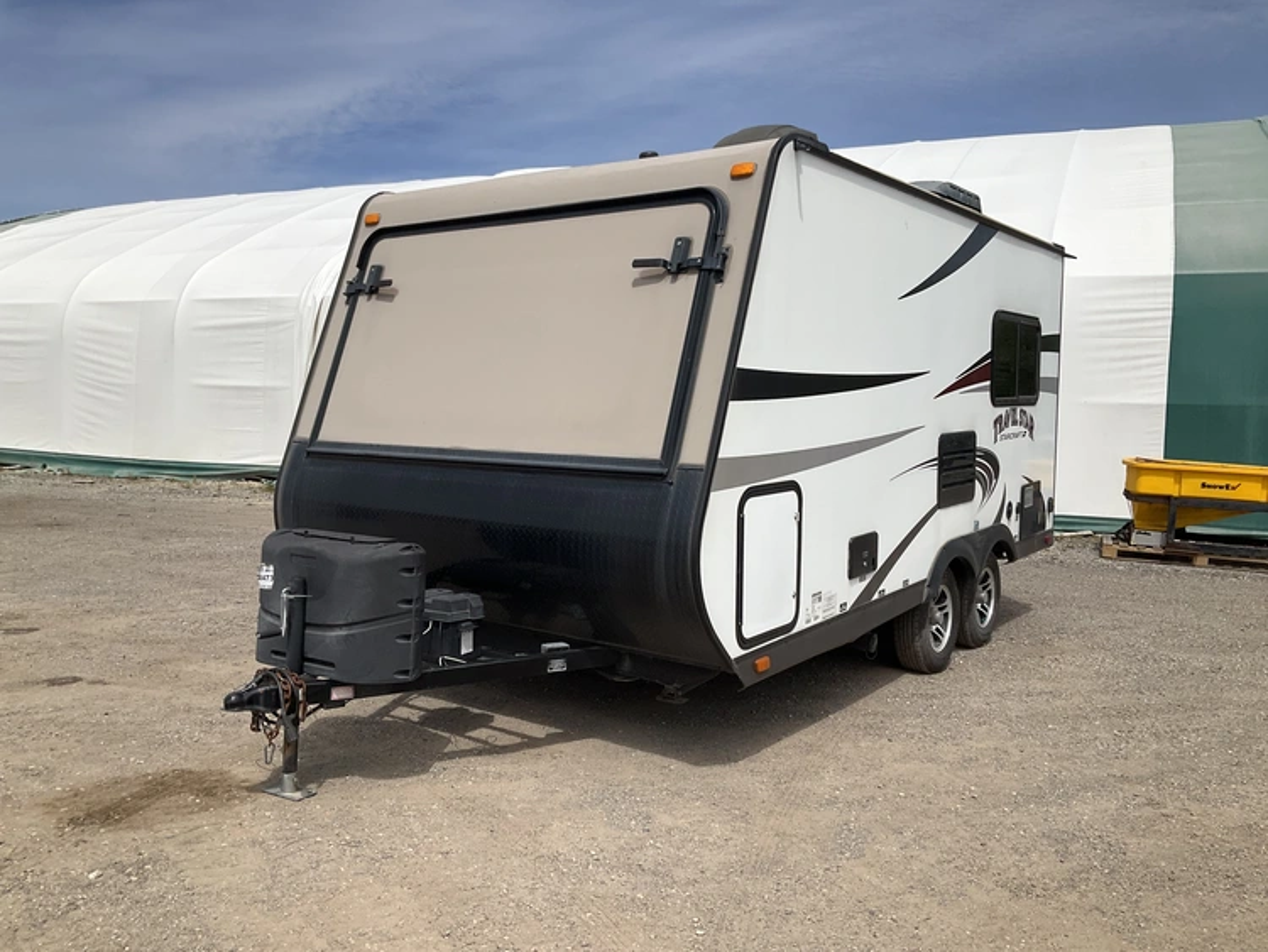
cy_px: 476
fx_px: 1063
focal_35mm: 29
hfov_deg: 61.6
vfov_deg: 48.3
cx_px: 634
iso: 25
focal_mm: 3
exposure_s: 1/4065
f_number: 1.8
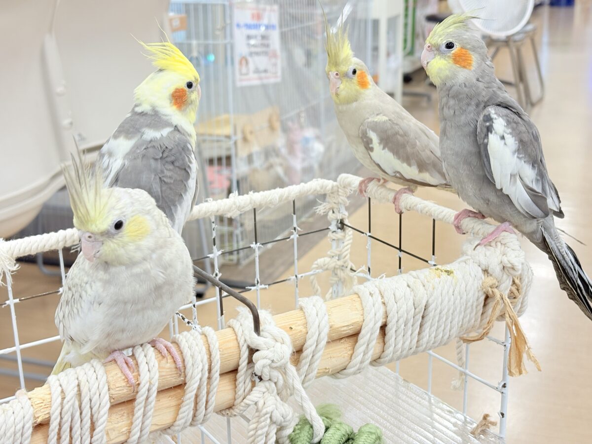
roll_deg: +1.7
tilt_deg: -16.0
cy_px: 222
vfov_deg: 28.0
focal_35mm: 52
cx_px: 296
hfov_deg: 36.8
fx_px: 889
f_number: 1.6
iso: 40
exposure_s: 1/50
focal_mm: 5.96
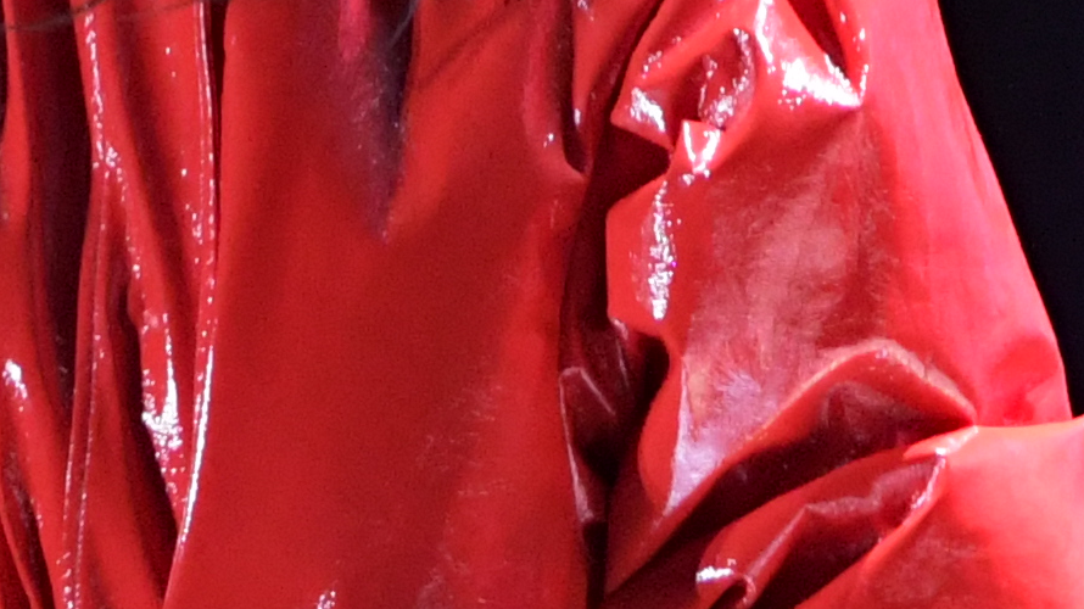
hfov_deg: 1.1
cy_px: 479
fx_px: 56521
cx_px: 280
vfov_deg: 0.6
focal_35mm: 1967
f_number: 4
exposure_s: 1/500
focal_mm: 200
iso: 3200
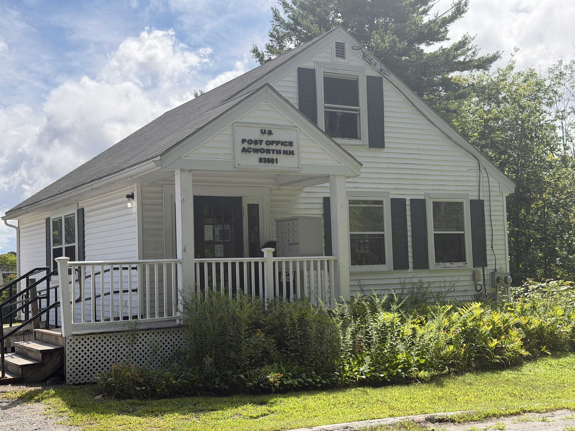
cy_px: 216
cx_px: 288
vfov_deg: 30.3
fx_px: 797
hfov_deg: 39.7
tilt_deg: +2.7
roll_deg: +2.0
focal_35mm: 48
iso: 100
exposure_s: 1/5587
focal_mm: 6.76
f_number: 1.78
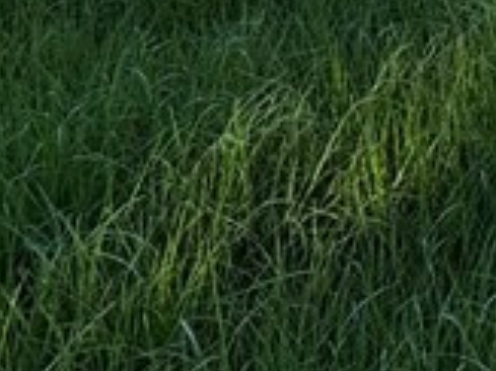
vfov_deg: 13.4
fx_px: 1260
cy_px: -453
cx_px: 940
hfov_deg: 17.3
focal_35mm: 88
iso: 40
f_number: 2.2
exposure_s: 1/498
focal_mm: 2.22
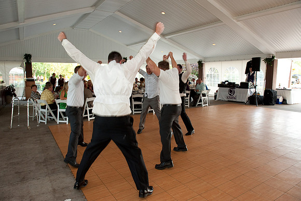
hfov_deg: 73.8
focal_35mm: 24
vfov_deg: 53.1
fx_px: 201
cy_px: 100
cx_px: 150
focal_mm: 24
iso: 1250
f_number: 5.6
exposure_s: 1/60
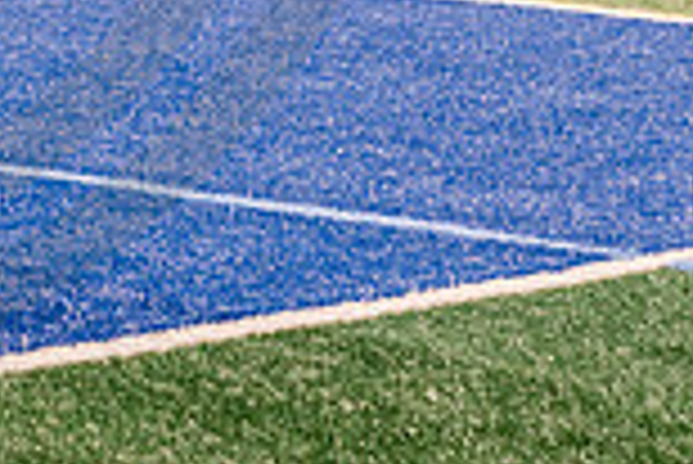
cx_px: -356
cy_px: -394
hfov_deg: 7.7
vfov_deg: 5.2
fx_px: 5067
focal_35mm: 263
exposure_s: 1/250
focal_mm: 70
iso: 2500
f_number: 3.2
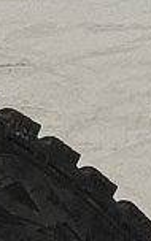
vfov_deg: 7.2
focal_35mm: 261
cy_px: 691
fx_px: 1719
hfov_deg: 4.6
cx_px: -451
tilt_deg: -39.0
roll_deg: -0.1
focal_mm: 4.2
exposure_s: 1/100
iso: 100
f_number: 1.6
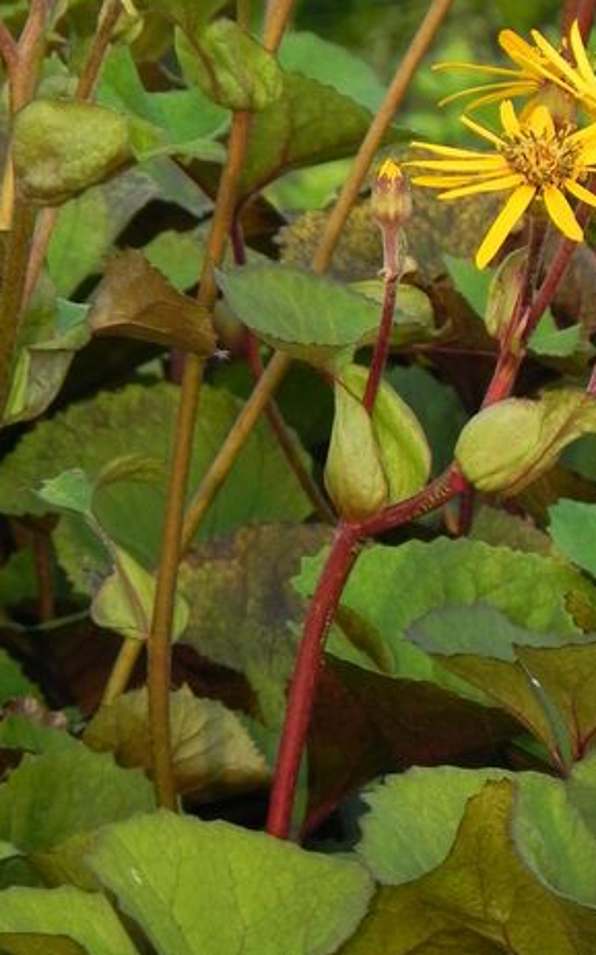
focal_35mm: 533
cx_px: 305
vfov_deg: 3.9
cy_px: 276
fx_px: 13865
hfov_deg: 2.5
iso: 160
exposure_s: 1/50
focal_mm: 51.8
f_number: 5
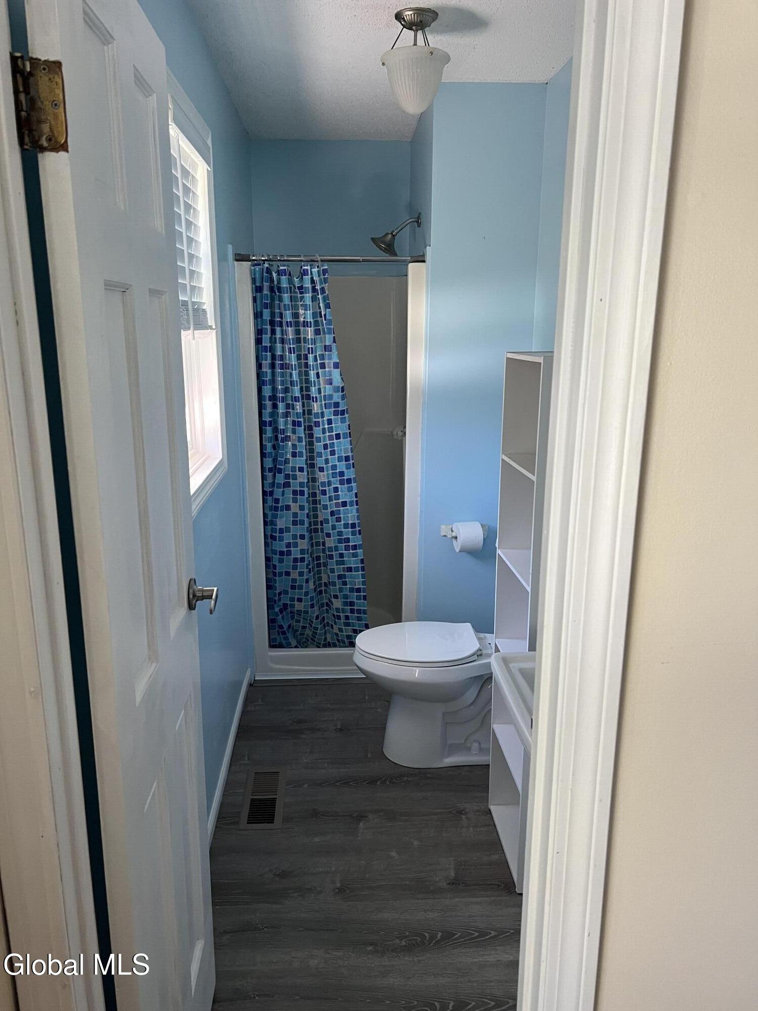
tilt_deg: -12.9
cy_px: 506
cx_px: 379
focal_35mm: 26
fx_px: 759
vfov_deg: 67.3
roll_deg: -0.5
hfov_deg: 53.1
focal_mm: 5.7
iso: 125
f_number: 1.5
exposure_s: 1/98
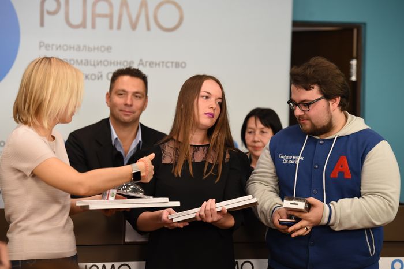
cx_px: 202
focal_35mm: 122
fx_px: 1368
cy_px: 134
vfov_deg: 11.2
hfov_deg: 16.8
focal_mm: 122
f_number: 4
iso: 2500
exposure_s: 1/320
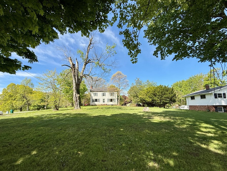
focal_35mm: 16
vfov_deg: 78.0
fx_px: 105
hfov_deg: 94.4
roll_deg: -0.1
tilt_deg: +8.8
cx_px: 106
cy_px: 90
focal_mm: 2.22
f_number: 2.2
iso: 50
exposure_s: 1/1259
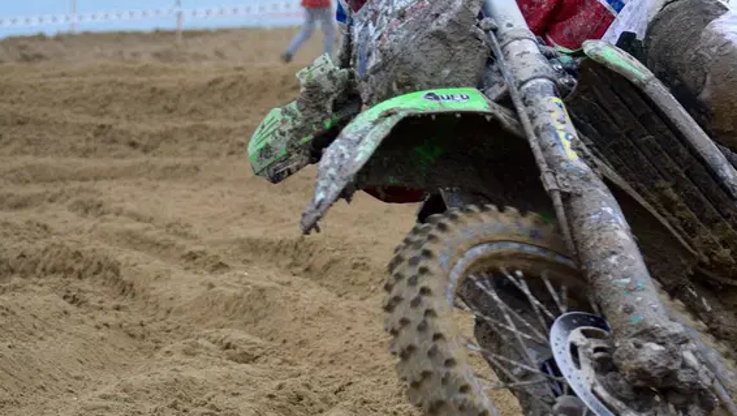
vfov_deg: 6.6
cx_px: 540
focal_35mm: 183
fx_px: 3580
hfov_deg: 11.7
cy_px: 155
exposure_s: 1/1250
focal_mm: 55
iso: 400
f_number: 5
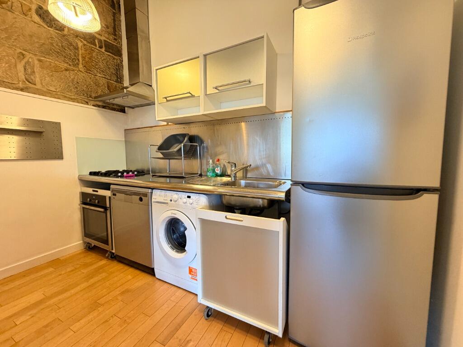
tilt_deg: -4.9
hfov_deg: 102.1
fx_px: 187
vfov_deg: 85.7
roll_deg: +0.9
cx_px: 232
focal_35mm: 14
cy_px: 174
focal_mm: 2.22
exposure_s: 1/50
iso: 320
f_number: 2.2
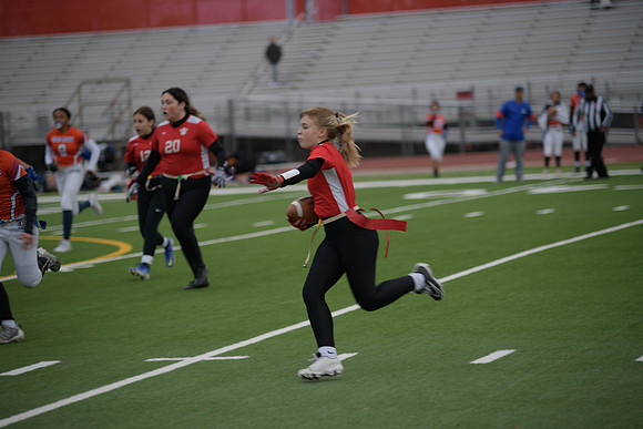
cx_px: 322
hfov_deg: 14.2
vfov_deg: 9.5
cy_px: 214
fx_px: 2590
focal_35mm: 145
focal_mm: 145
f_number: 2.8
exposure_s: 1/200
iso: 200
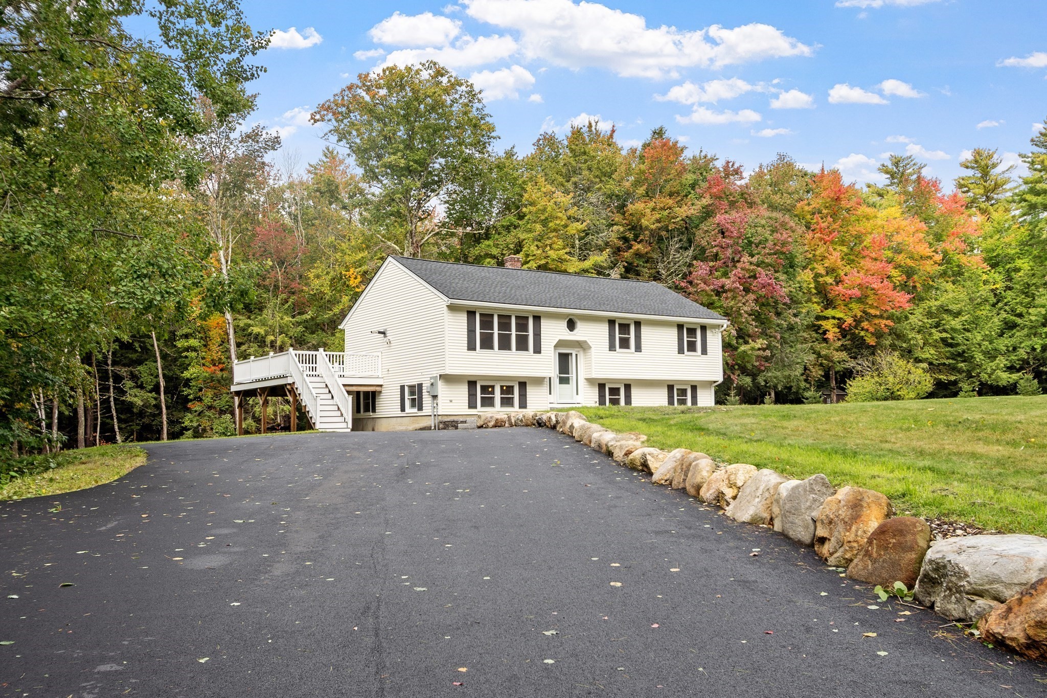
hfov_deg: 60.3
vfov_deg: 42.3
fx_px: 901
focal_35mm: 31
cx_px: 524
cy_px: 349
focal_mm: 21
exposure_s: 1/125
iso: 160
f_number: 8
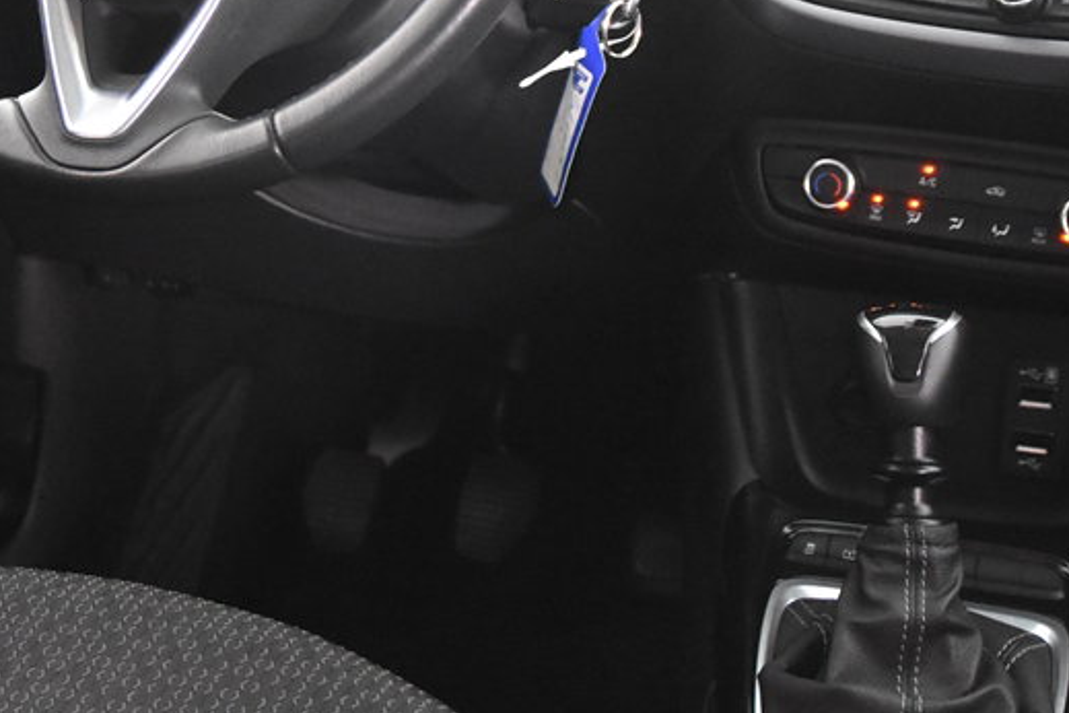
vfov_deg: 18.8
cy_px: 48
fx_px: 2108
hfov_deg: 28.3
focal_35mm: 71
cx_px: 389
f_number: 3
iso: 7200
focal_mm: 24
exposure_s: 1/40
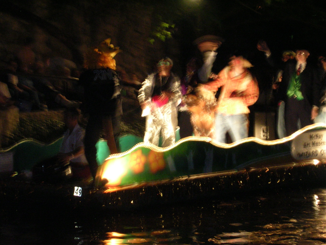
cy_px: 122
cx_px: 163
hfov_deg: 19.6
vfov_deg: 14.8
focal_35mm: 100
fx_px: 942
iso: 200
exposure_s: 1/6
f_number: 4.5
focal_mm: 15.2
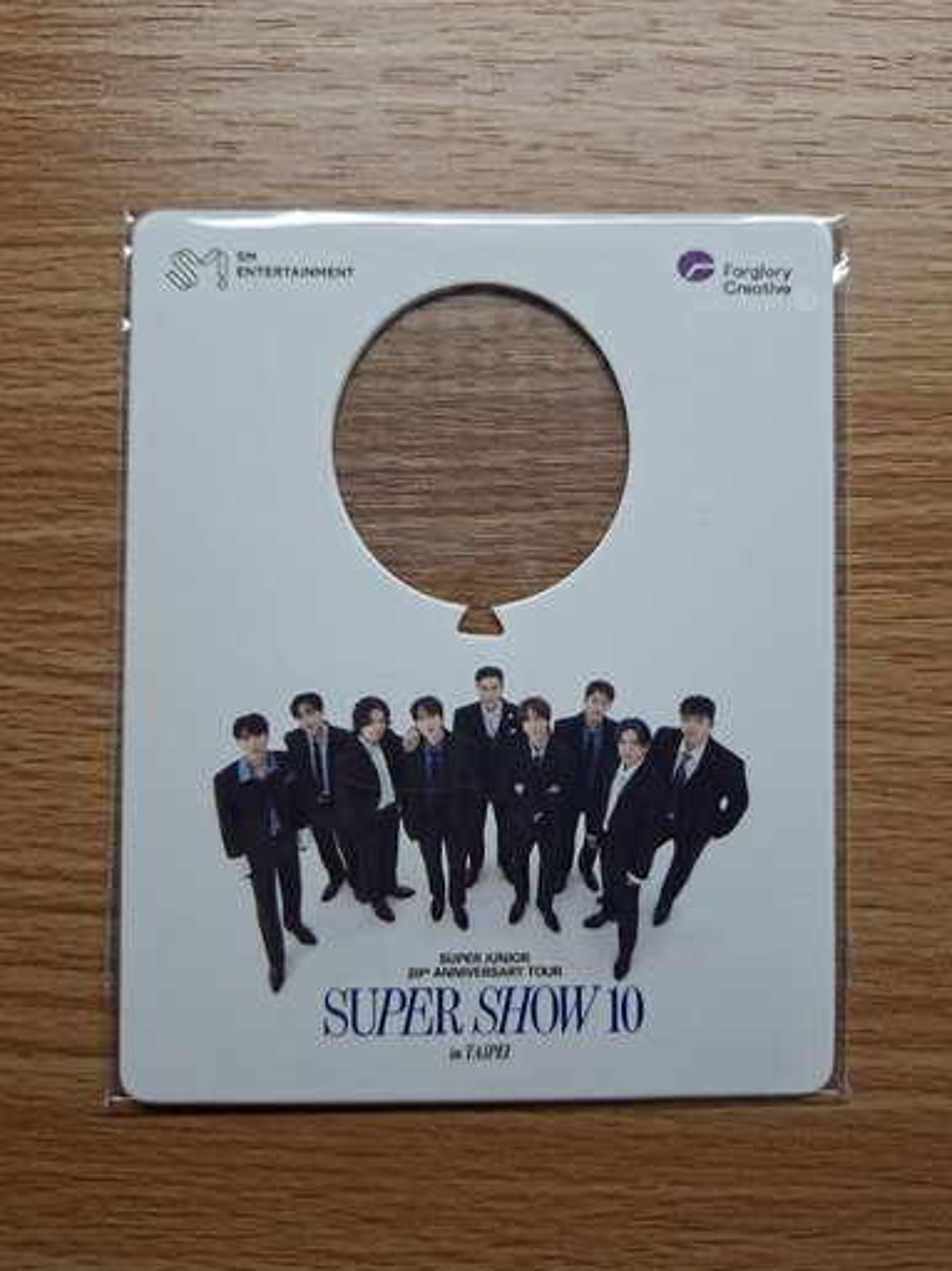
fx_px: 880
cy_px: 636
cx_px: 495
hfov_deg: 56.8
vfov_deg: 71.6
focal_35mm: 24
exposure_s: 1/120
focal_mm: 5.54
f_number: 1.8
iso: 125
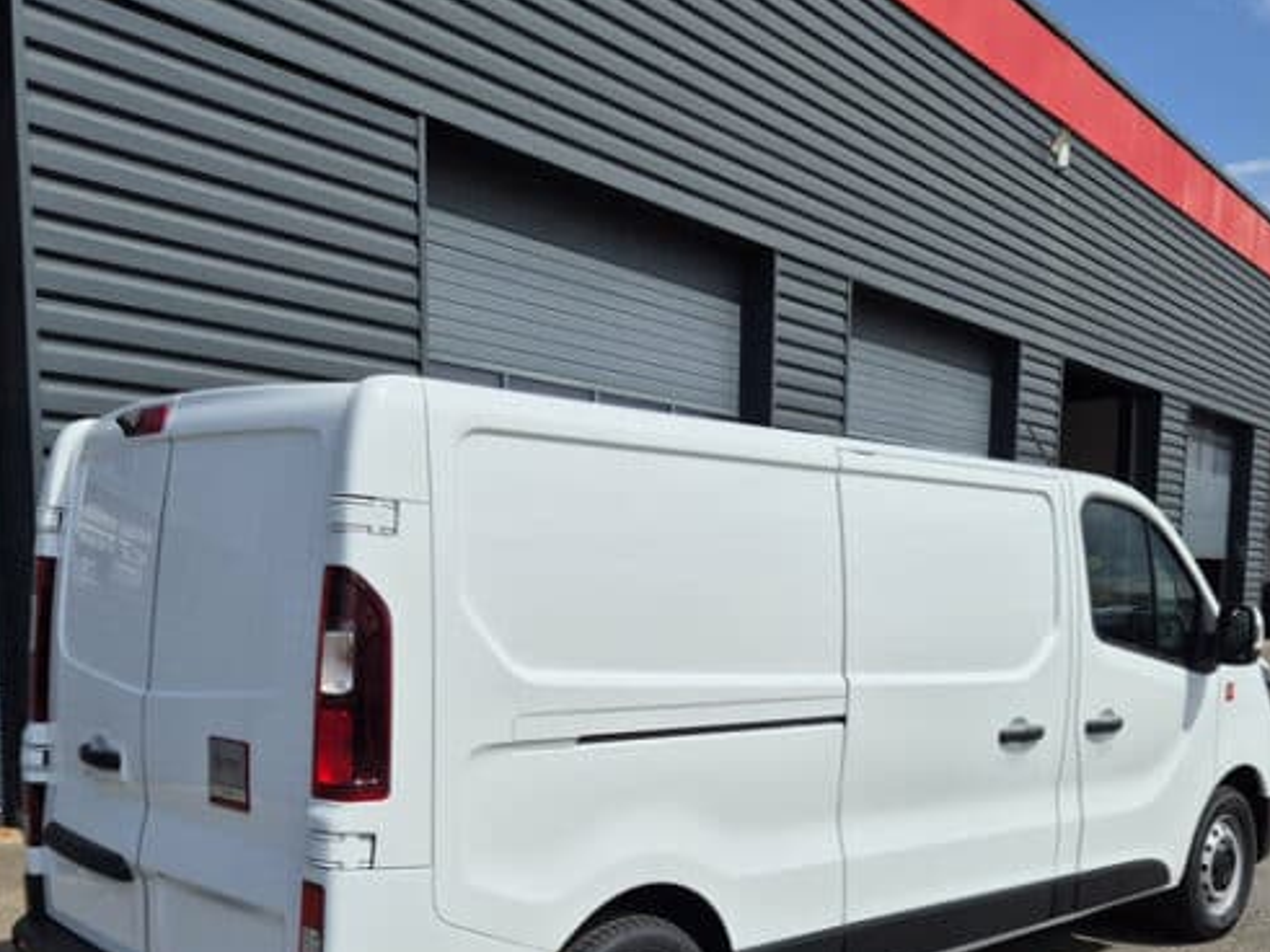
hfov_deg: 51.4
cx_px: 616
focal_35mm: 36
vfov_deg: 38.4
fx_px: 1320
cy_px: 740
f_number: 1.8
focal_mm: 5.4
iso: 25
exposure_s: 1/3184
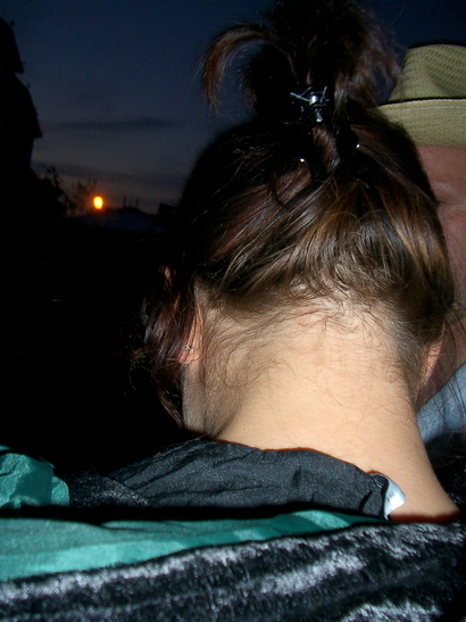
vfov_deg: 49.0
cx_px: 217
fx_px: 682
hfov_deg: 37.7
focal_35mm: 38
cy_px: 317
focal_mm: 5.8
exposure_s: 1/40
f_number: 2.6
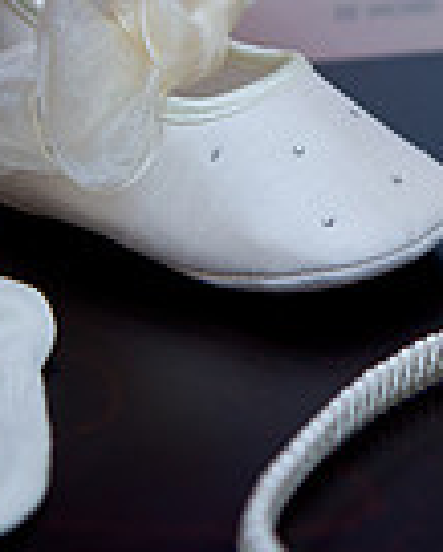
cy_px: 4
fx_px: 3143
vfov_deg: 10.0
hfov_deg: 8.0
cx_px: 435
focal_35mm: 192
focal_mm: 48
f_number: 3.2
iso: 200
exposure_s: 1/125
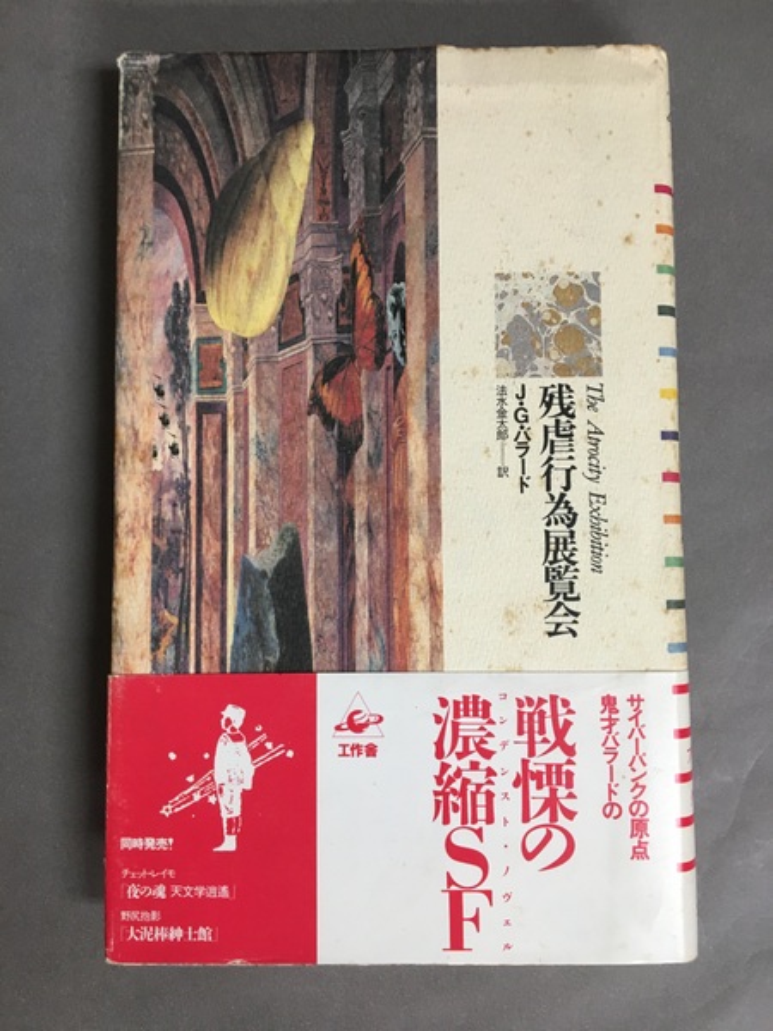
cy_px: 516
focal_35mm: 29
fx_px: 863
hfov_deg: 48.2
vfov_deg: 61.7
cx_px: 386
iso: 80
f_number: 2.2
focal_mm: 4.15
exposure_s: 1/30
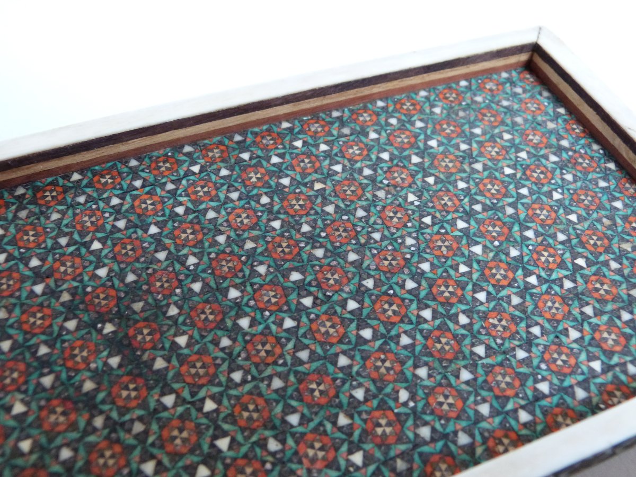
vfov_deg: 41.8
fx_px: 625
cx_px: 318
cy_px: 238
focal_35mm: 34
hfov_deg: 54.0
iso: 400
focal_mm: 6.1
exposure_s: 1/30
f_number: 3
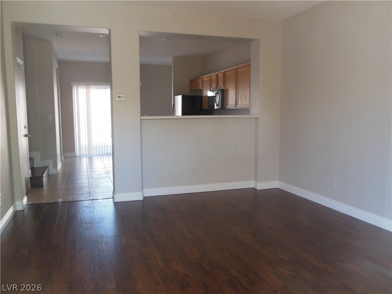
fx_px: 328
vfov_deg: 48.2
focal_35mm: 29
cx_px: 196
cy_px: 147
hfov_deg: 61.7
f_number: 3.3
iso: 160
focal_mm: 5.2
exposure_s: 1/30
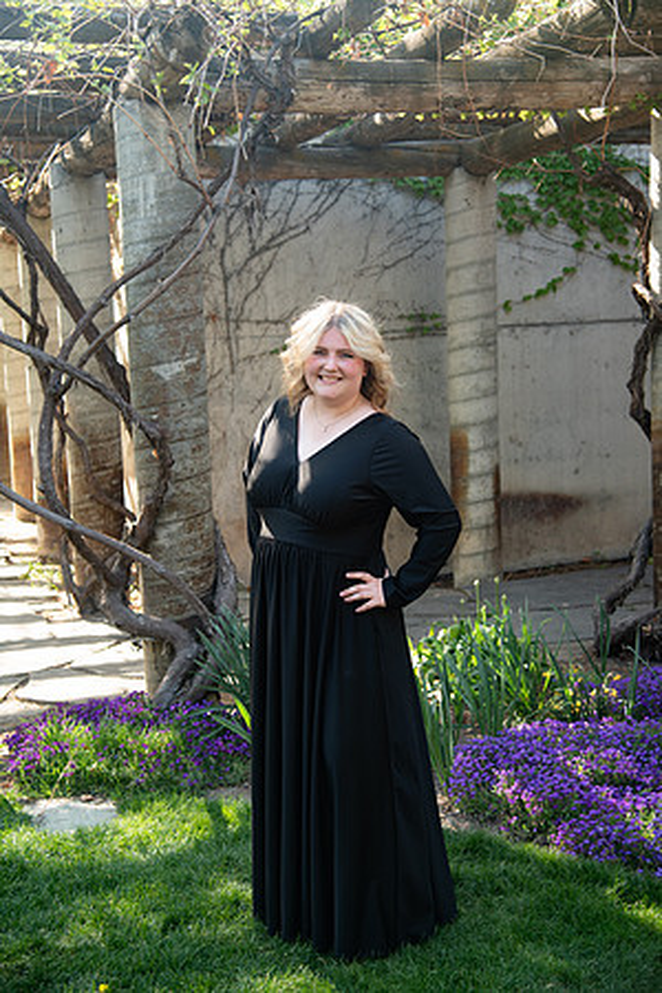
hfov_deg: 27.0
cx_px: 331
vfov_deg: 39.6
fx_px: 1379
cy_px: 496
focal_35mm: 50
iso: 250
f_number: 4
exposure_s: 1/125
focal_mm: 50
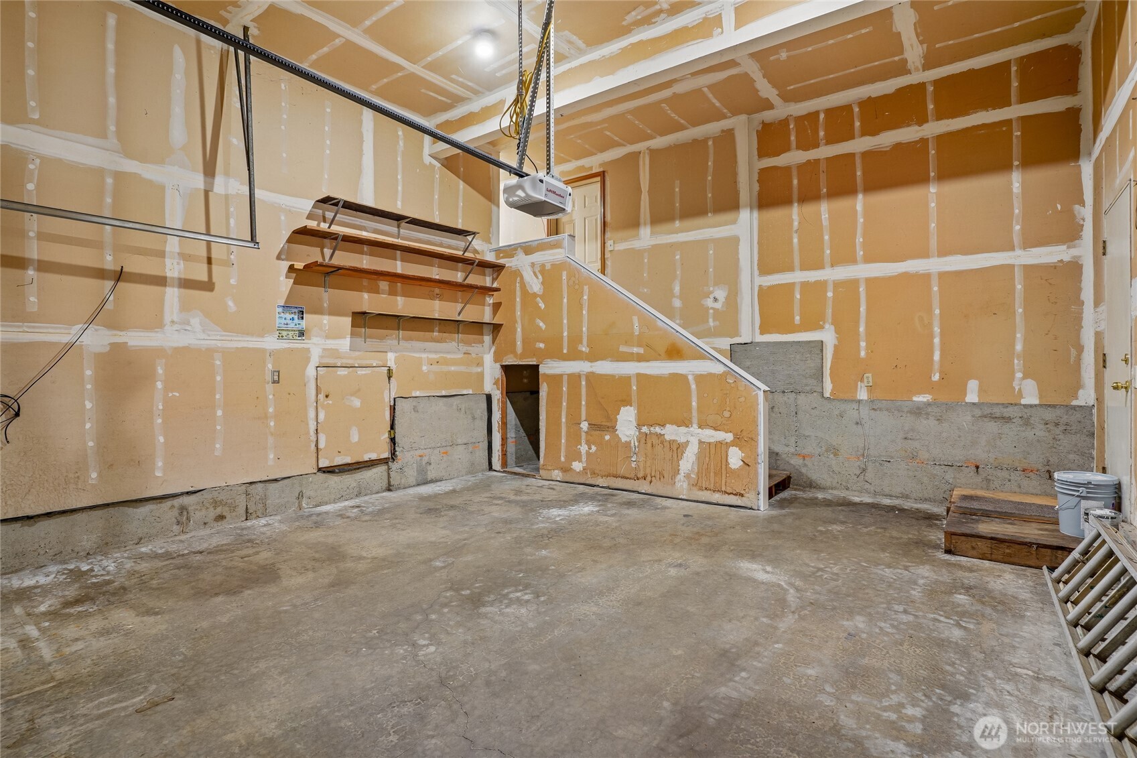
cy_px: 379
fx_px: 537
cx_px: 568
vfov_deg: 70.4
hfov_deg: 93.3
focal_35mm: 17
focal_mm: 17
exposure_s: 1
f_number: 8
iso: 400
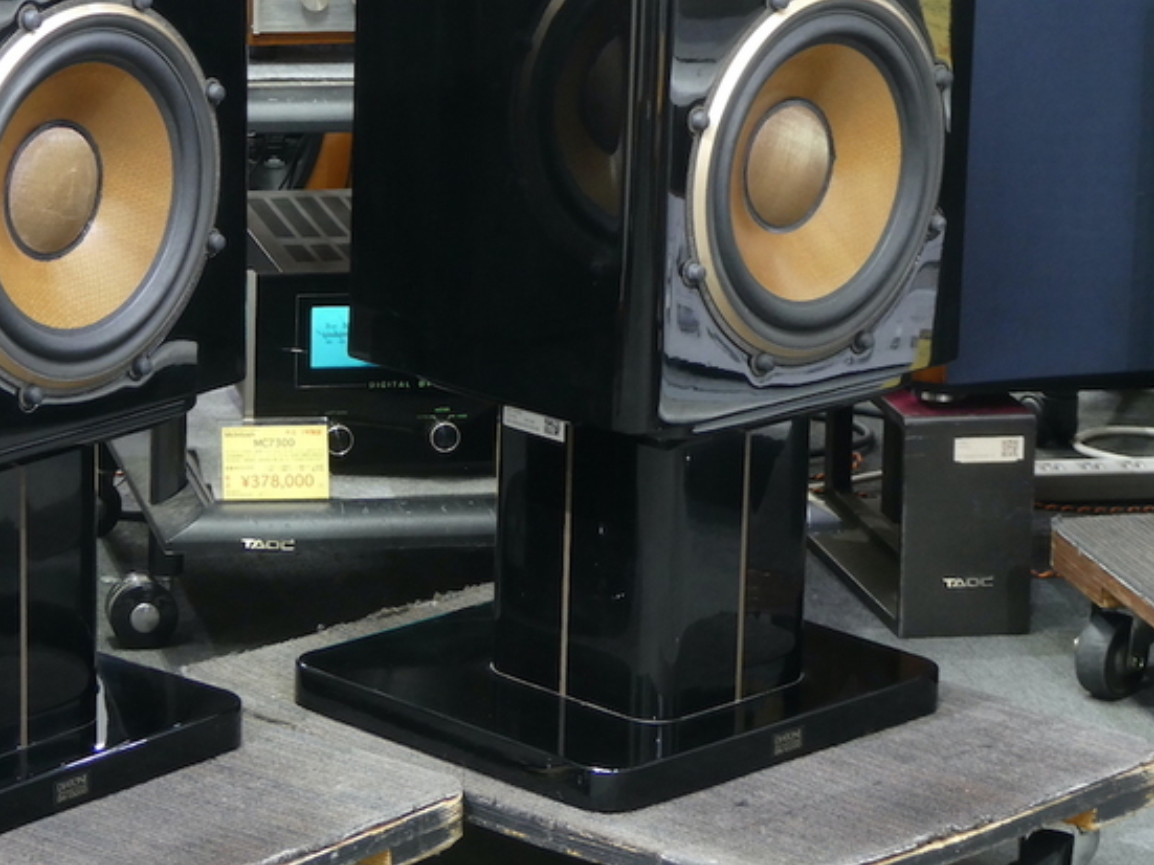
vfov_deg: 11.4
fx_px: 4300
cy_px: 170
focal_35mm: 129
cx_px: 205
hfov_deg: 15.2
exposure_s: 1/1.3
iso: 200
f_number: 4.6
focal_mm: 13.2
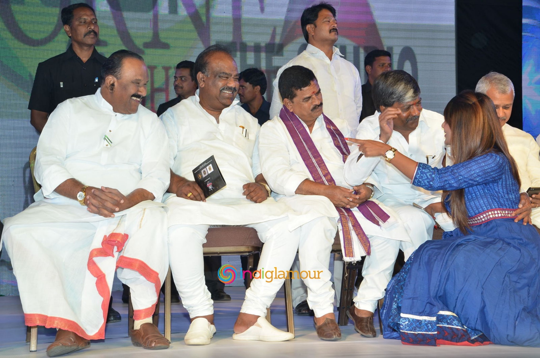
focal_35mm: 72
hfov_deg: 28.1
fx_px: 1078
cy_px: 179
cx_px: 270
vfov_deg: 18.8
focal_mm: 48
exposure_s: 1/125
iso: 500
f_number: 6.3
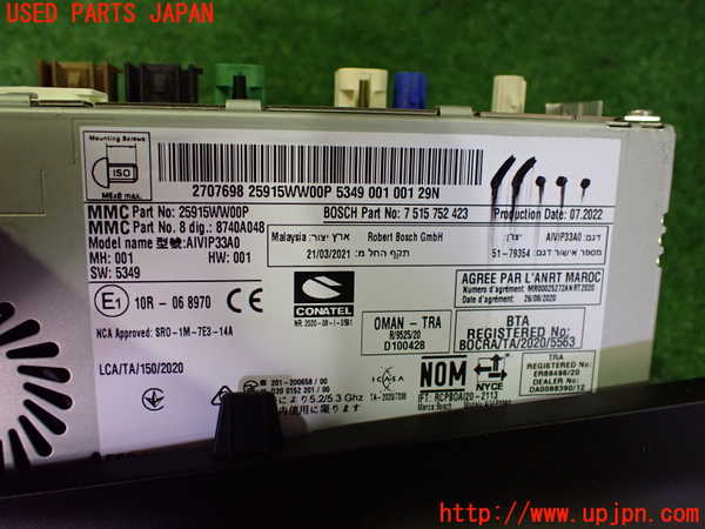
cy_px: 264
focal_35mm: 30
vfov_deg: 46.8
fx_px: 611
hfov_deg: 60.0
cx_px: 352
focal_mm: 5.4
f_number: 2.3
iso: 800
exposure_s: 1/80
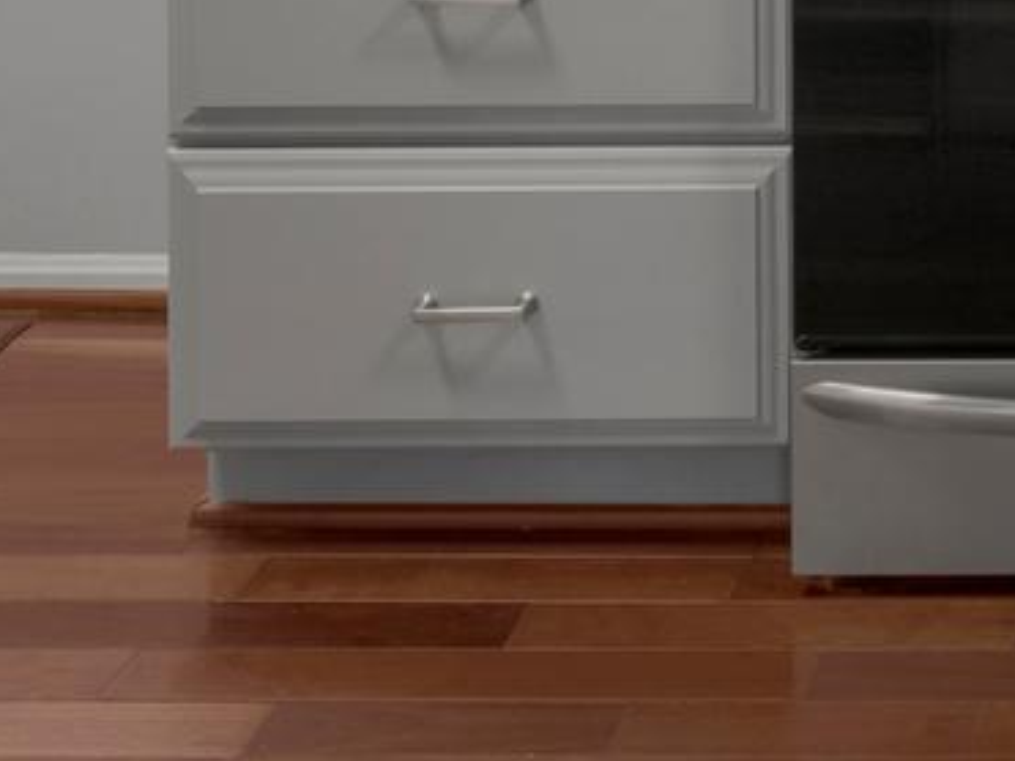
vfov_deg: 14.7
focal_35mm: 85
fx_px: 2492
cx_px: 1342
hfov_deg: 20.8
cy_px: -694
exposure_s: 1/30
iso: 1250
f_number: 8
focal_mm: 16
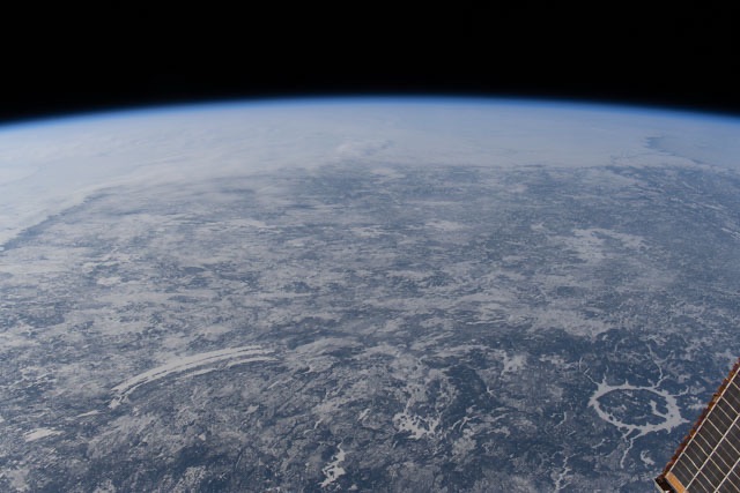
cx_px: 370
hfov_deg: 39.6
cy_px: 246
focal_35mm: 50
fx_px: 1028
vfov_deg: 27.0
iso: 100
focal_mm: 50
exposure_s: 1/400
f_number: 10
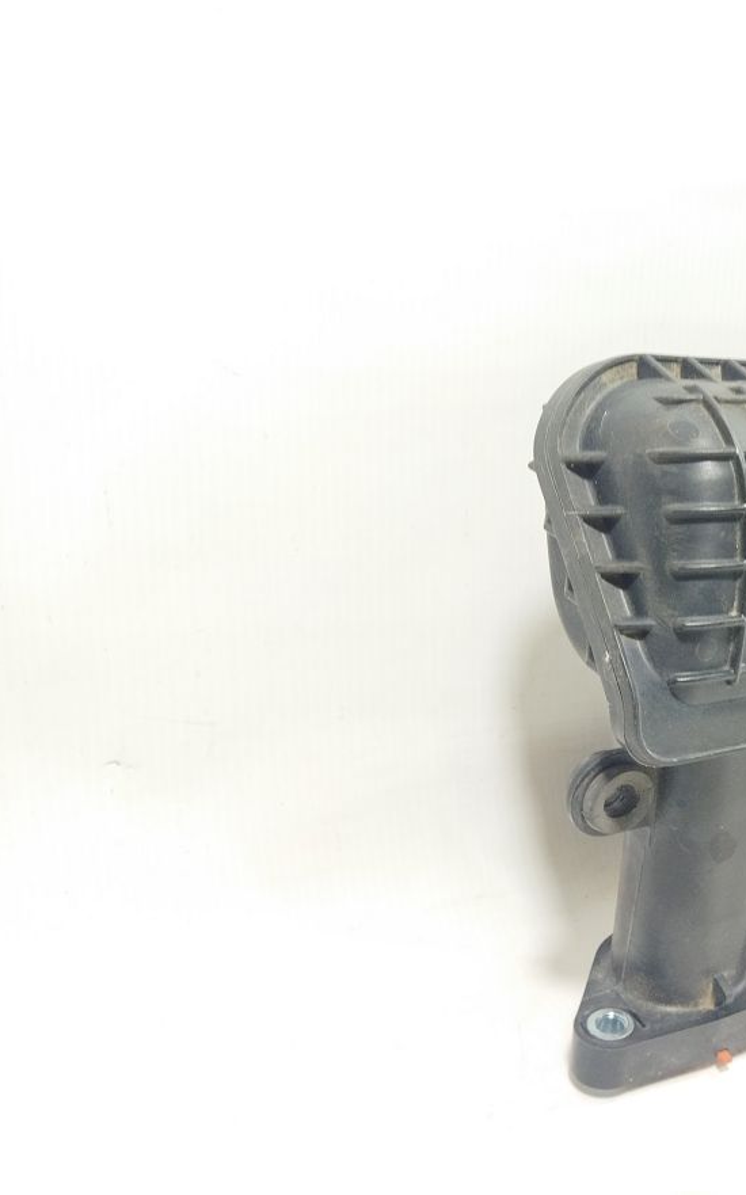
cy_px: 586
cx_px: 808
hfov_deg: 29.7
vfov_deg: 50.4
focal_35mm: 39
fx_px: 1270
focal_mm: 4.71
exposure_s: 1/50
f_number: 1.79
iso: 131
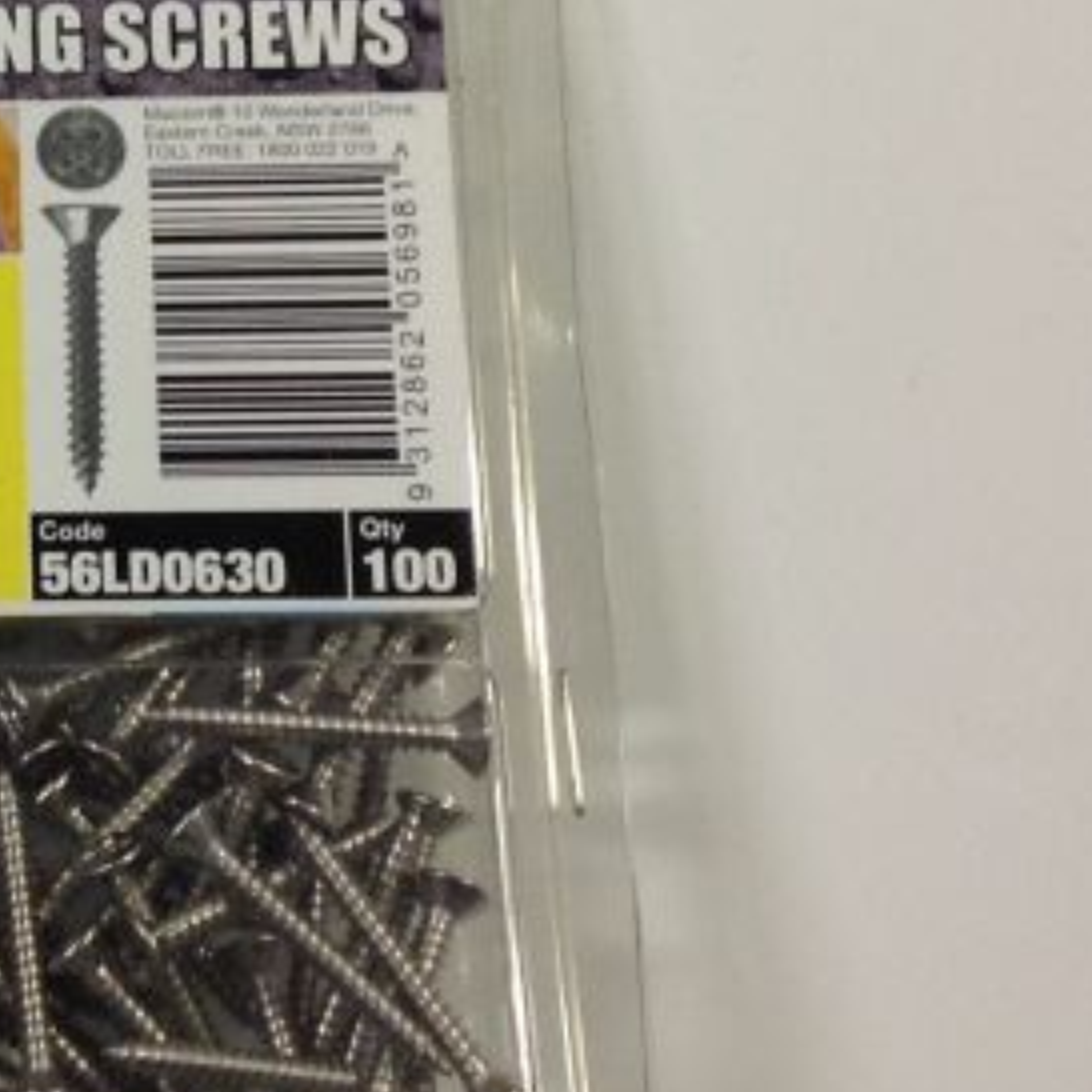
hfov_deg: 14.8
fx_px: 4033
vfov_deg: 15.4
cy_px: 334
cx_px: -308
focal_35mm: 113
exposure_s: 1/17
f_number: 2.4
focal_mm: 4.28
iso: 64
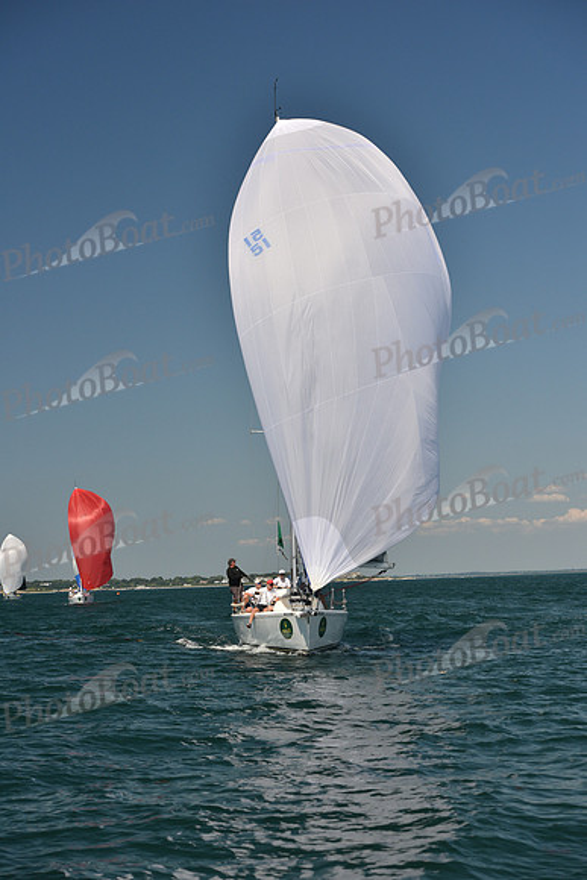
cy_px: 440
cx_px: 294
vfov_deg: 28.8
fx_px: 1711
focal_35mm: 70
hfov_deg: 19.5
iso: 320
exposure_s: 1/1000
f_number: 6.3
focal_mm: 70
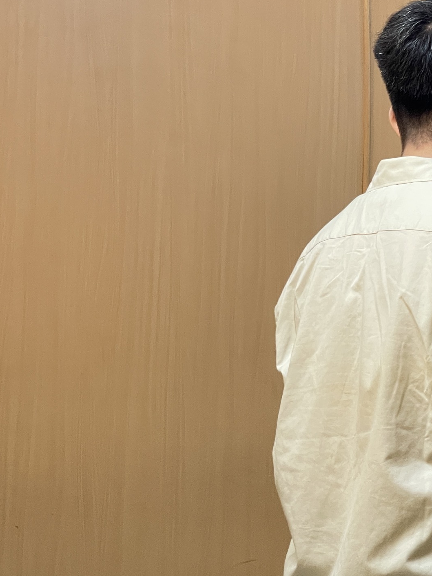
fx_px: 1930
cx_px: 511
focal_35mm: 116
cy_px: 272
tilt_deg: +2.7
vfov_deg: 17.0
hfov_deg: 12.5
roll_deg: -0.4
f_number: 2.2
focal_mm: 7.5
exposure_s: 1/60
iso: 320
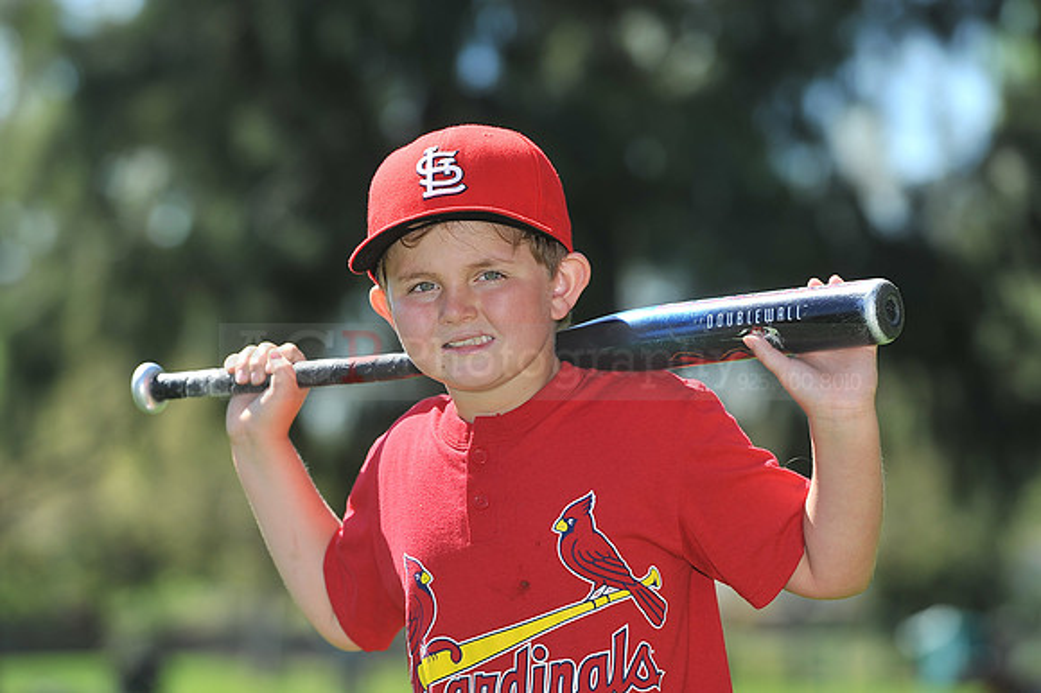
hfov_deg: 10.3
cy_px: 346
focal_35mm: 200
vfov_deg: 6.9
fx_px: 5780
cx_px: 520
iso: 200
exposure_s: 1/640
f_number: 5.6
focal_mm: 200
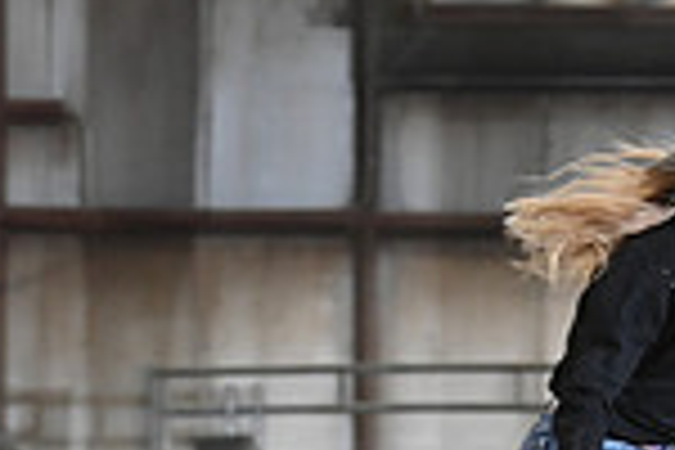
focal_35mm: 540
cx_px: 414
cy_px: 817
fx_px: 10124
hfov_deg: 3.8
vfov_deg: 2.5
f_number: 5
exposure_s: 1/250
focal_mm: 140
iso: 3200
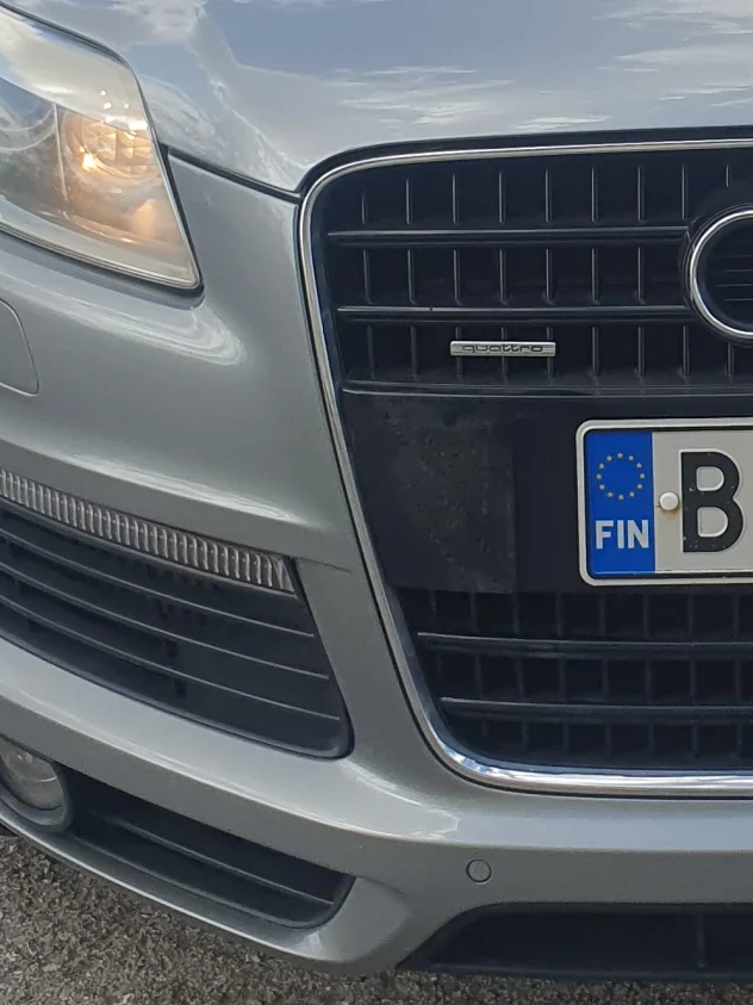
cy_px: 54
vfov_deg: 23.9
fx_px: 2292
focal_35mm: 79
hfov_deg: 17.6
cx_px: 942
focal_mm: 4.32
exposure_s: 1/946
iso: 50
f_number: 2.4
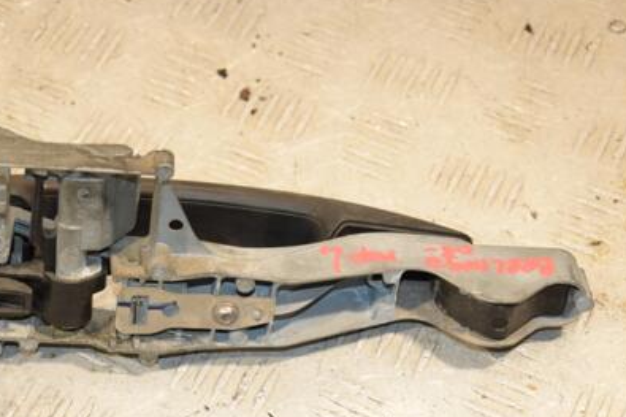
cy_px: 270
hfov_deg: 17.9
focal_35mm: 114
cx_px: 185
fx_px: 1981
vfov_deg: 12.0
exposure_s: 1/200
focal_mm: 50
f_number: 6.3
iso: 800
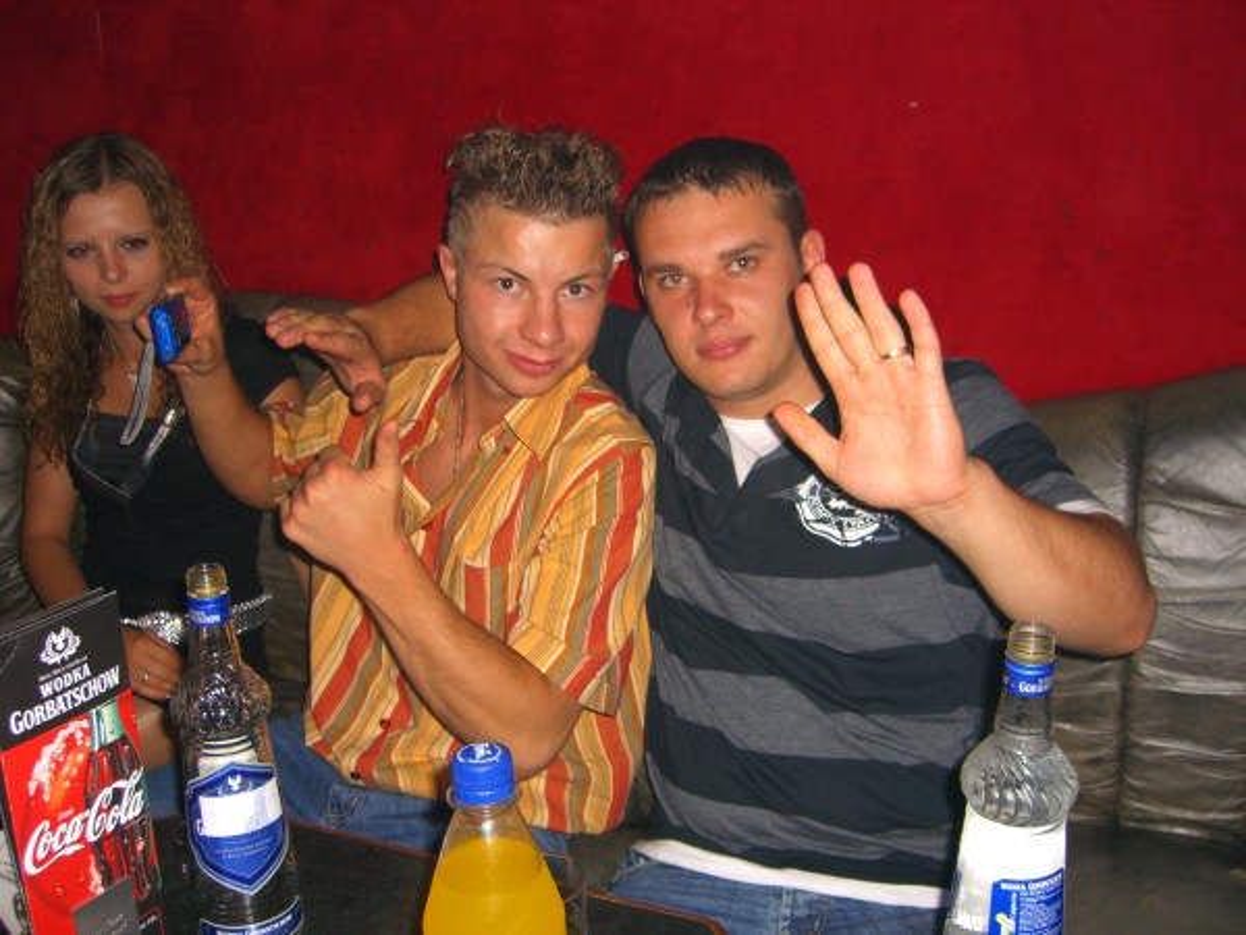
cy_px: 468
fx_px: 1368
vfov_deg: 37.7
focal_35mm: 38
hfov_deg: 49.0
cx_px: 623
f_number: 2.8
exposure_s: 1/60
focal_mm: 7.9
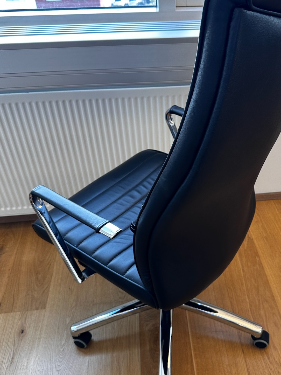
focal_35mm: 34
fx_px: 368
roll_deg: -0.4
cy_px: 184
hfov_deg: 41.3
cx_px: 187
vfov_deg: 54.0
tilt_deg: -35.8
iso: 80
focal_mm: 6.86
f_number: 1.78
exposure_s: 1/121
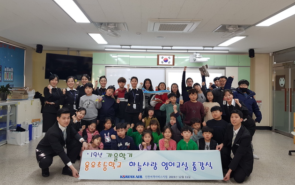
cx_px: 148
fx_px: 225
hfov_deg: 66.5
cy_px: 84
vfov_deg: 44.5
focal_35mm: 28
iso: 64
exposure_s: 1/60
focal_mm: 4.3
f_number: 1.7
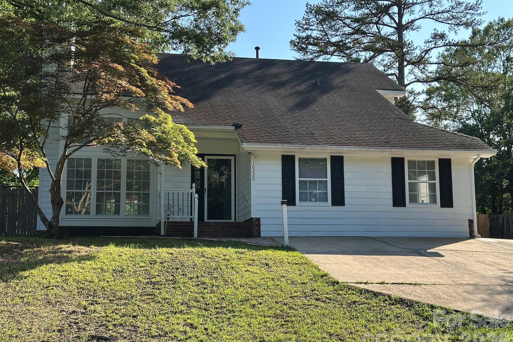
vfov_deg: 27.0
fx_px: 712
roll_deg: +0.5
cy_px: 166
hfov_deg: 39.6
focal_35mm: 50
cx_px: 256
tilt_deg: +8.0
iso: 64
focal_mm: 6.86
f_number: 1.78
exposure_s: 1/1376
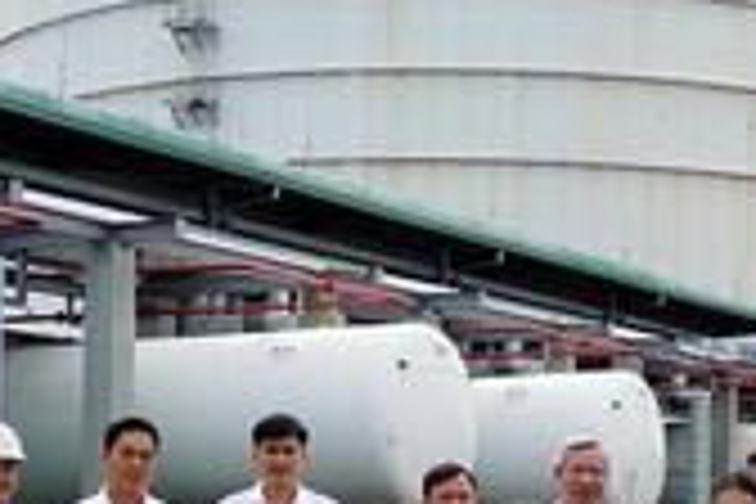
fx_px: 2163
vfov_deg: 13.1
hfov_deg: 19.6
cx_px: 603
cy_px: 531
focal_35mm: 103
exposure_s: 1/400
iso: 100
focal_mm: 24
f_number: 5
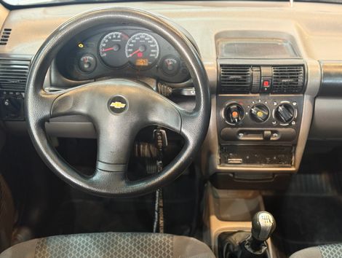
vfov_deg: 30.3
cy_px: 129
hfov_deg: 39.6
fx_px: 475
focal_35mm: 48
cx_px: 171
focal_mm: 6.76
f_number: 1.78
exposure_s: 1/40
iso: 250
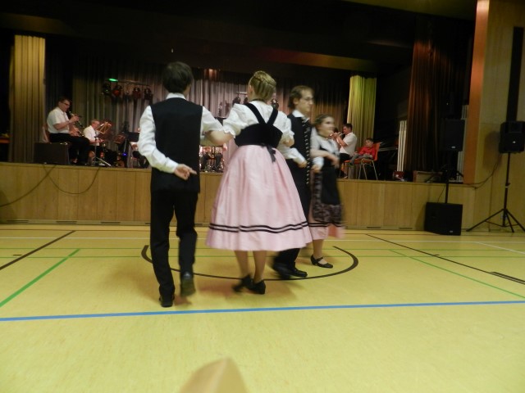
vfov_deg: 58.9
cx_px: 262
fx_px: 349
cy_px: 196
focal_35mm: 23
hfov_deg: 73.9
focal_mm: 4
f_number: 3.4
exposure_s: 1/20
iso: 400
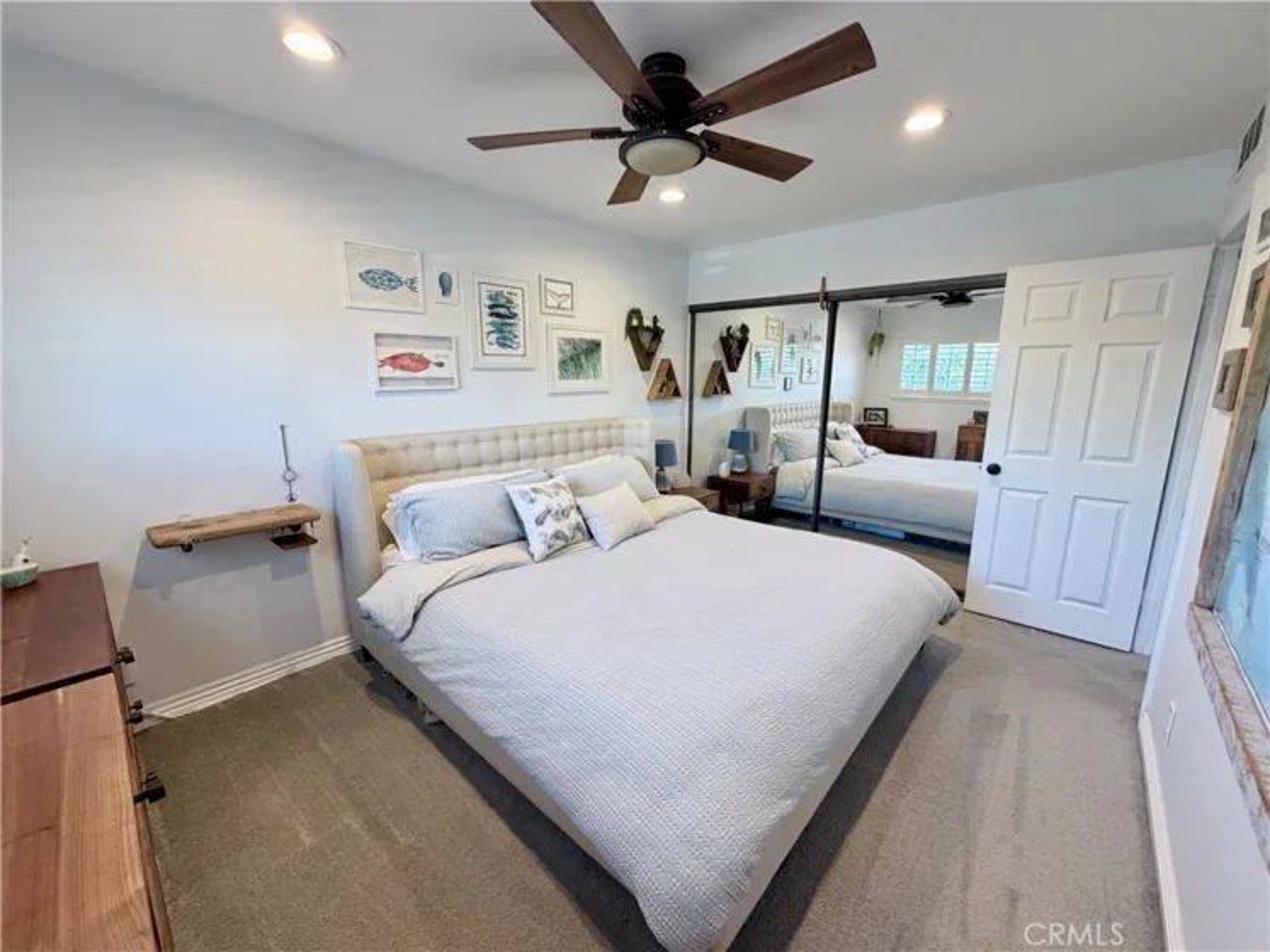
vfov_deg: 85.7
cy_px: 476
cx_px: 635
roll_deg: +0.8
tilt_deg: -10.6
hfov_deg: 102.1
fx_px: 514
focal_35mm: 14
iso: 250
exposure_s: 1/120
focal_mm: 2.22
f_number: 2.2
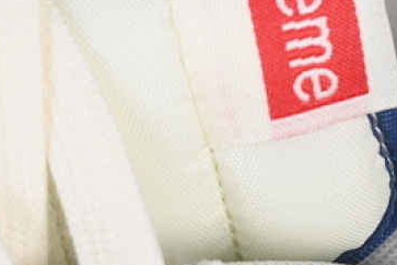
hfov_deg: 9.2
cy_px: 19
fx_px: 2459
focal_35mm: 223
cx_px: 124
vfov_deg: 6.1
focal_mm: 50
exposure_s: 1/60
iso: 160
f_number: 7.1
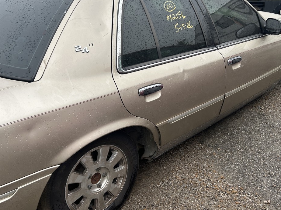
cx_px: 154
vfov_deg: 39.6
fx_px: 292
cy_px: 98
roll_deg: +2.7
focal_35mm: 36
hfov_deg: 51.3
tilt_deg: -21.7
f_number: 1.5
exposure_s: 1/674
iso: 50
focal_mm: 5.7
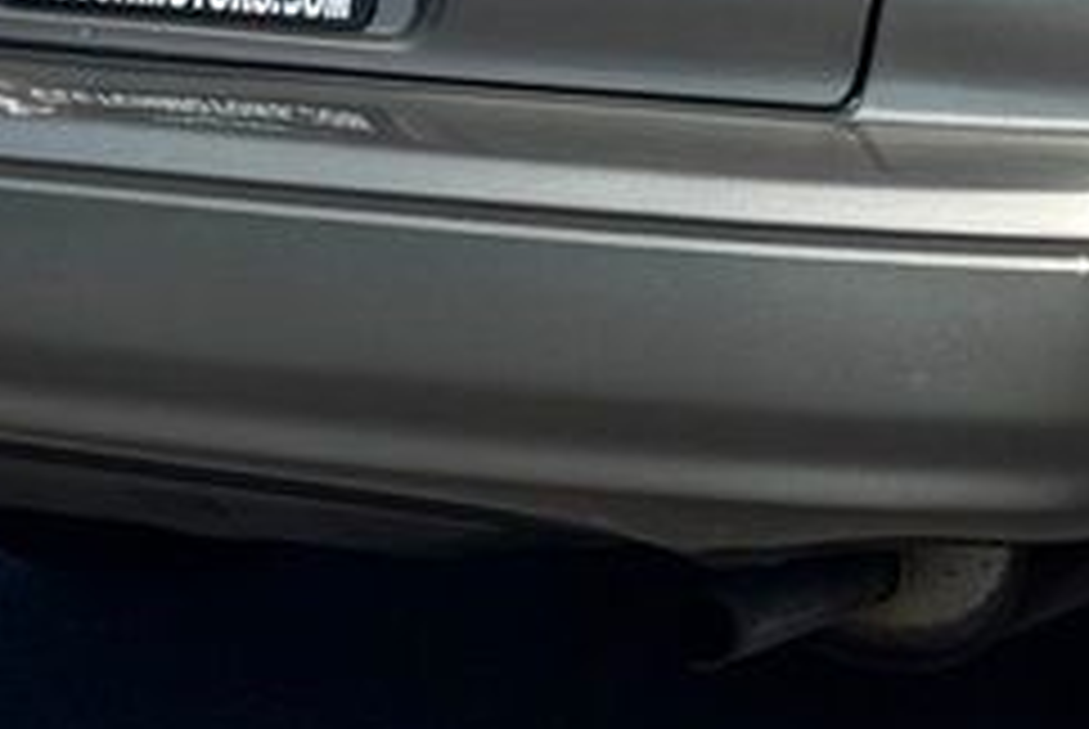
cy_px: -400
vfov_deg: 6.4
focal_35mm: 211
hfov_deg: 9.6
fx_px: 6390
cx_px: 1184
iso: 64
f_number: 1.78
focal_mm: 6.76
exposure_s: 1/3817
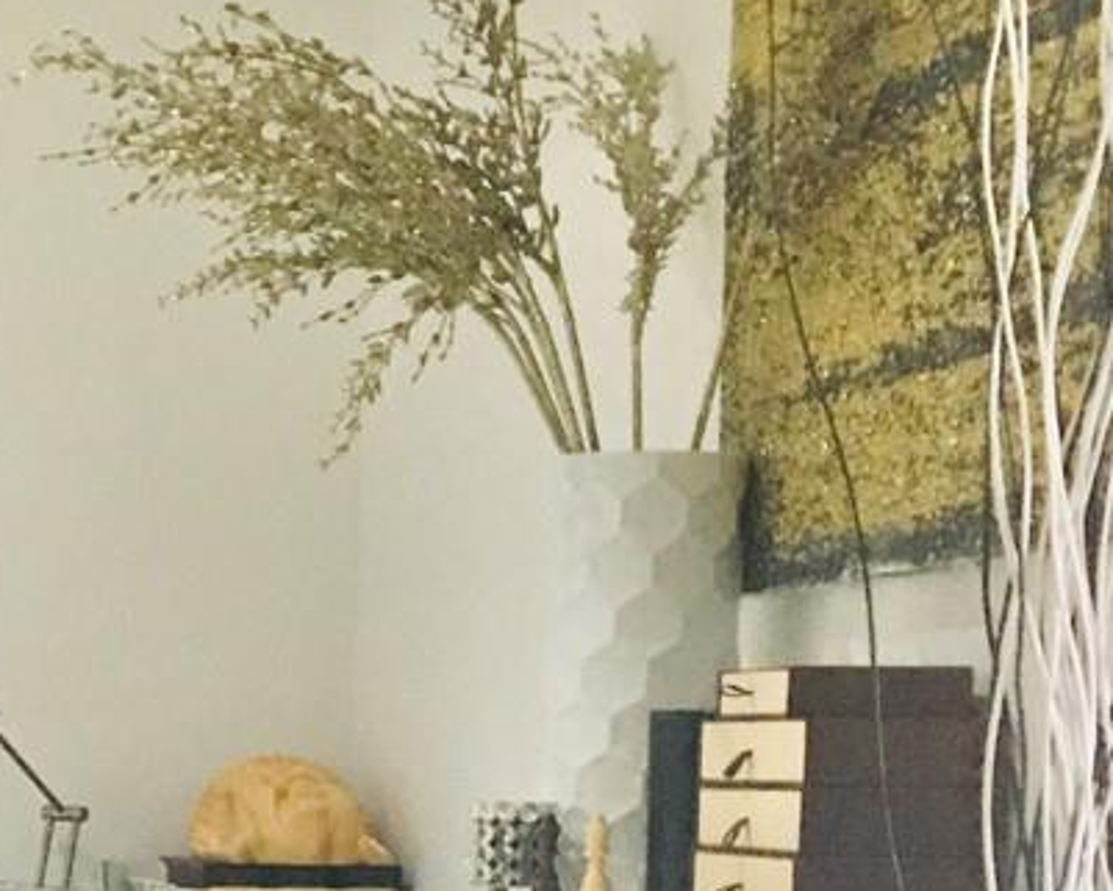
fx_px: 3723
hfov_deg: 15.5
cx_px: -619
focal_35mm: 113
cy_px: 1055
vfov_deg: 13.3
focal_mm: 4.15
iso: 50
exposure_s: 1/15
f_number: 2.2
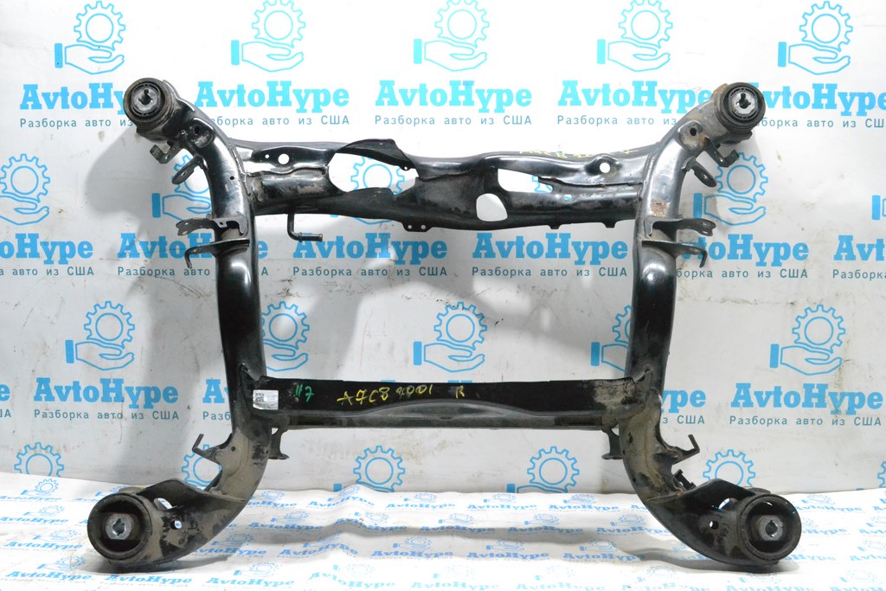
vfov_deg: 36.9
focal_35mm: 36
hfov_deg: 53.1
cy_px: 296
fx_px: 886
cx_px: 443
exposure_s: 1/160
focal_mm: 24
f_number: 10
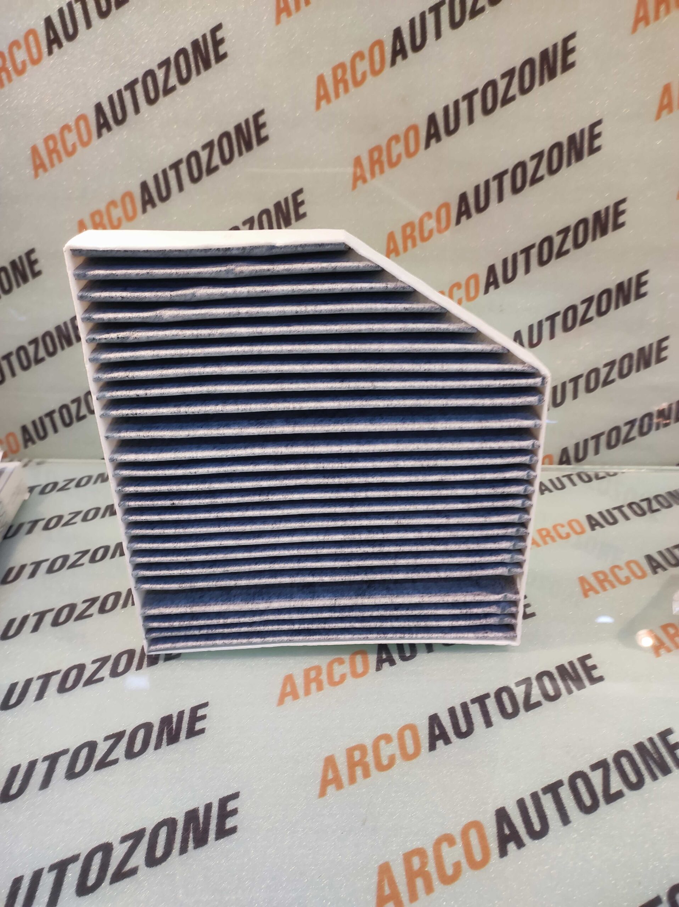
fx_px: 445
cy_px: 454
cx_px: 340
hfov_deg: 74.7
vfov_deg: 91.1
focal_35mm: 17
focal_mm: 4.74
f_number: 1.79
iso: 144
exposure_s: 1/33
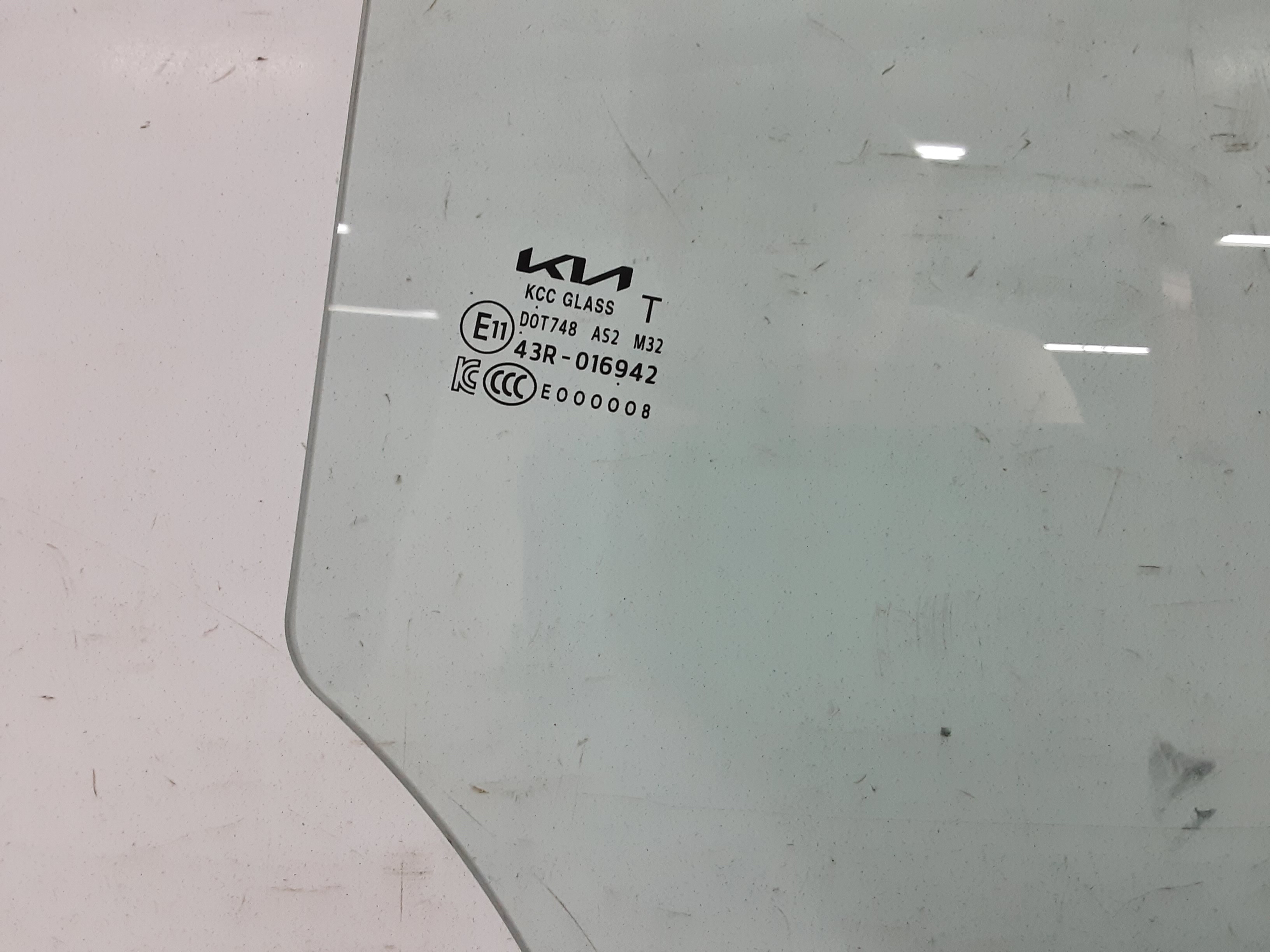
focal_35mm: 27
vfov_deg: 51.4
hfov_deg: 65.3
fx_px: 991
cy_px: 476
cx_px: 635
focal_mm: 2.91
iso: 125
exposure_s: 1/50
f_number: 1.9
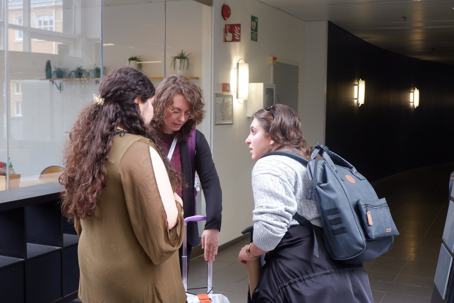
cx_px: 227
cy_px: 152
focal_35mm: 45
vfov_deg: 29.9
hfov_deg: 43.6
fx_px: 568
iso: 800
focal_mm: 30.5
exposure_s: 1/100
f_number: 4.7
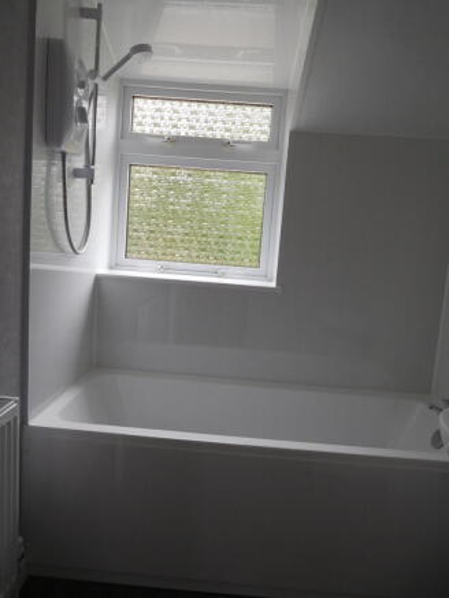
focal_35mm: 25
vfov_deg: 69.4
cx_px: 224
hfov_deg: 54.9
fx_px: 432
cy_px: 299
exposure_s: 1/100
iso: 125
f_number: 3.4
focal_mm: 4.5
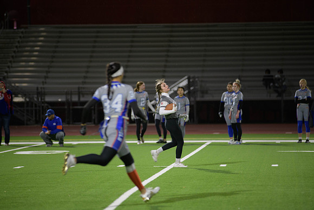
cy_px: 105
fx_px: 1745
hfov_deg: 10.3
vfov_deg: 6.9
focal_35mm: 200
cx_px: 157
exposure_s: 1/200
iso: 1000
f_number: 2.8
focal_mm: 200
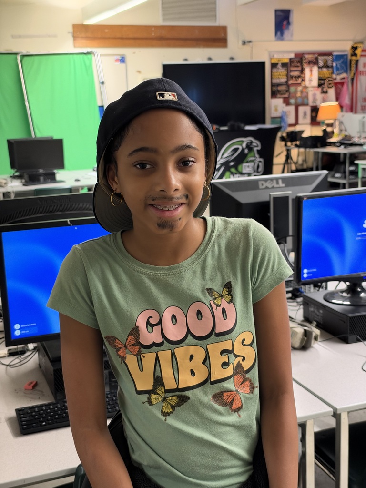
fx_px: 677
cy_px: 244
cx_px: 183
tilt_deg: -11.8
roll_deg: +2.4
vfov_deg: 39.7
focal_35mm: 48
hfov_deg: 30.3
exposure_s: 1/30
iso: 320
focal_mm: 6.93
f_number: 1.48
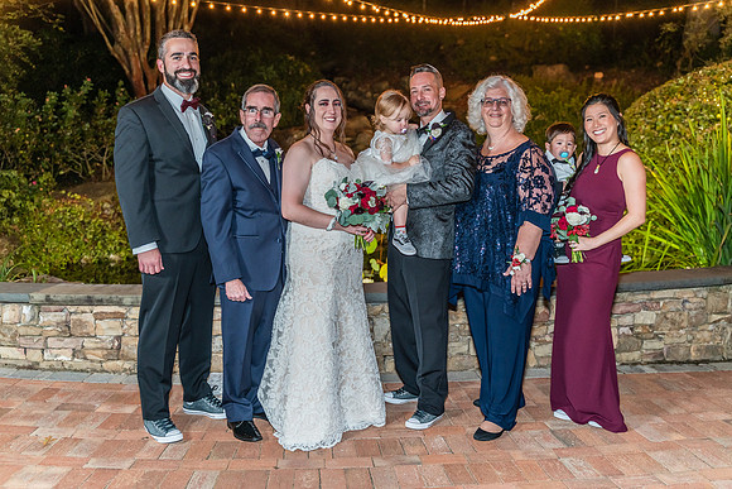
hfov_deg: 50.7
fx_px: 773
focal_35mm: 38
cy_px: 244
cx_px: 366
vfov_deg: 35.1
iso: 1000
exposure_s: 1/60
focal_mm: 38
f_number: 2.8
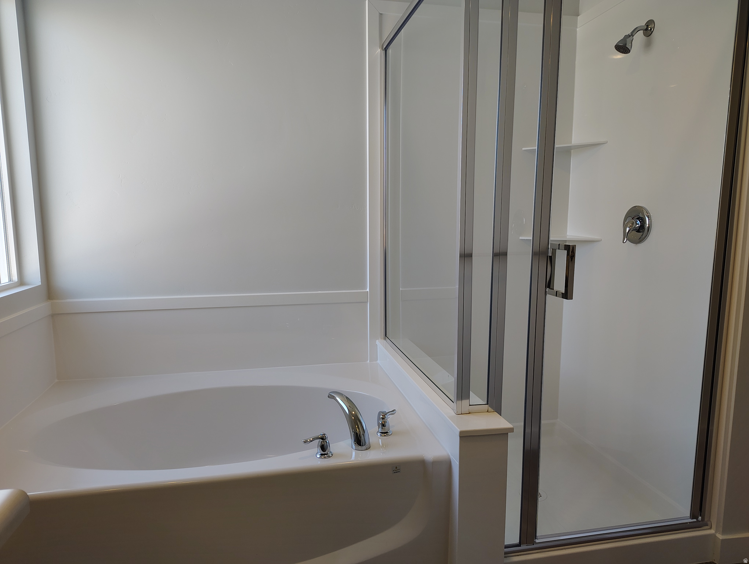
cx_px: 374
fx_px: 520
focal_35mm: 24
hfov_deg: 71.5
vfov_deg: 56.9
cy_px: 282
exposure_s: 1/120
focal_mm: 5.56
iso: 167
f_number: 1.8
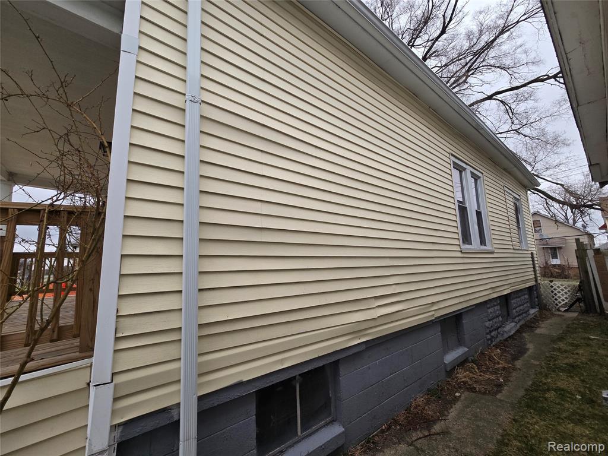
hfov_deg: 106.2
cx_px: 304
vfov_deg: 89.9
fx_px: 228
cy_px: 228
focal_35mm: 13
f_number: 2.2
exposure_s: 1/719
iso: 100
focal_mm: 2.2
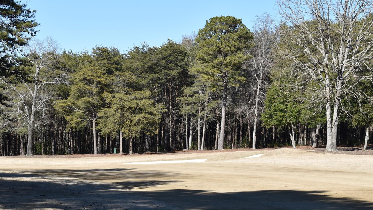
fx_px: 1134
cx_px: 211
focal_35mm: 115
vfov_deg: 10.6
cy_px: 142
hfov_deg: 18.7
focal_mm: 55
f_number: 9
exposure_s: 1/320
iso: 200
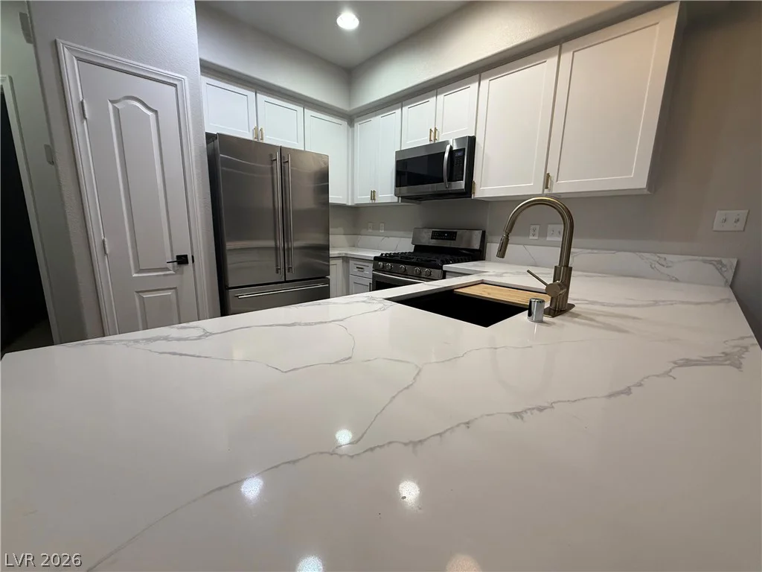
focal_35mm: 14
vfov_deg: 85.7
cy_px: 286
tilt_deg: -10.5
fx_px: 308
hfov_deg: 102.1
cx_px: 381
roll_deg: -0.9
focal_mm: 2.22
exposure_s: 1/120
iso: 250
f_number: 2.2
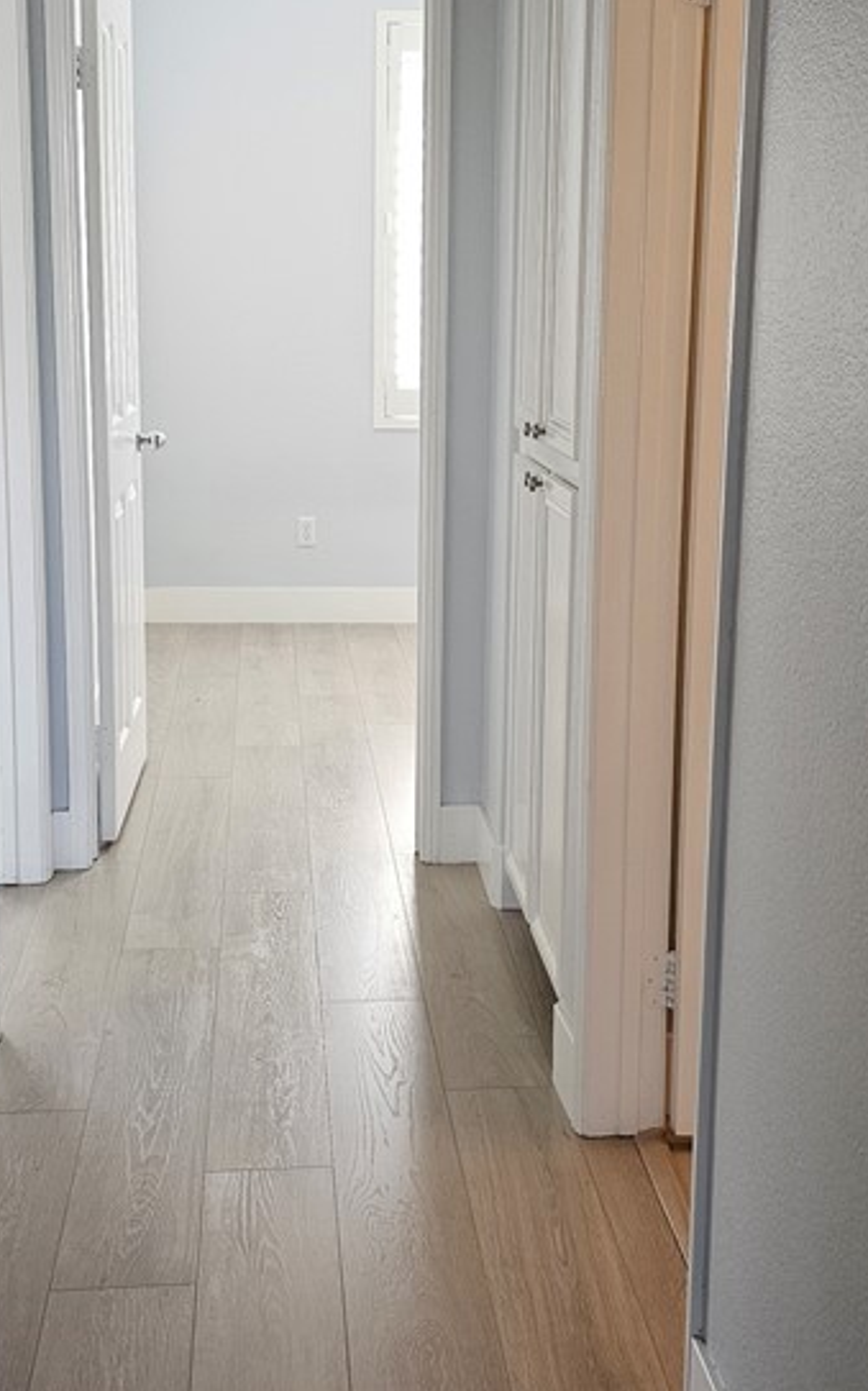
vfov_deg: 43.5
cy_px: 643
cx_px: 456
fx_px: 1742
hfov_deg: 28.0
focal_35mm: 46
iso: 125
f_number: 1.7
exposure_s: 1/120
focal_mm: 6.3
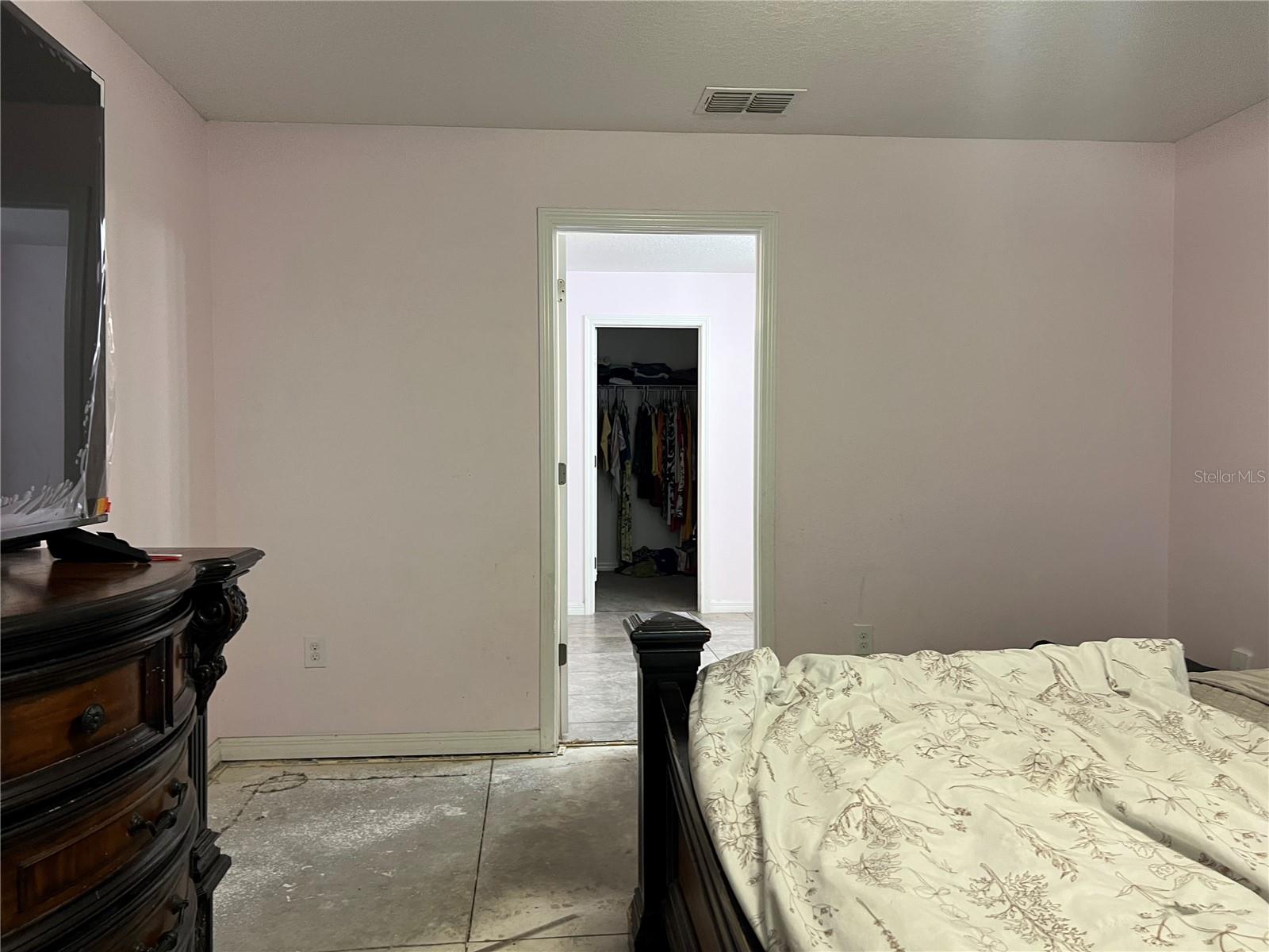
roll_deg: +0.8
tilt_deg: -3.3
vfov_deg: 53.1
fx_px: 953
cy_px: 476
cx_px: 634
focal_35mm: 26
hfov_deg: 67.3
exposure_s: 1/60
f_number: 1.5
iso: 160
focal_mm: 5.7
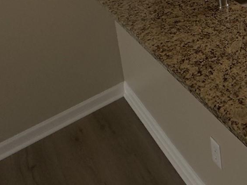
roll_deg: +2.2
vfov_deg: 21.6
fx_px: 364
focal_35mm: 51
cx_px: 372
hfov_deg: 26.7
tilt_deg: -9.2
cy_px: -122
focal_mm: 2.22
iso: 40
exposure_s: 1/388
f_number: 2.2
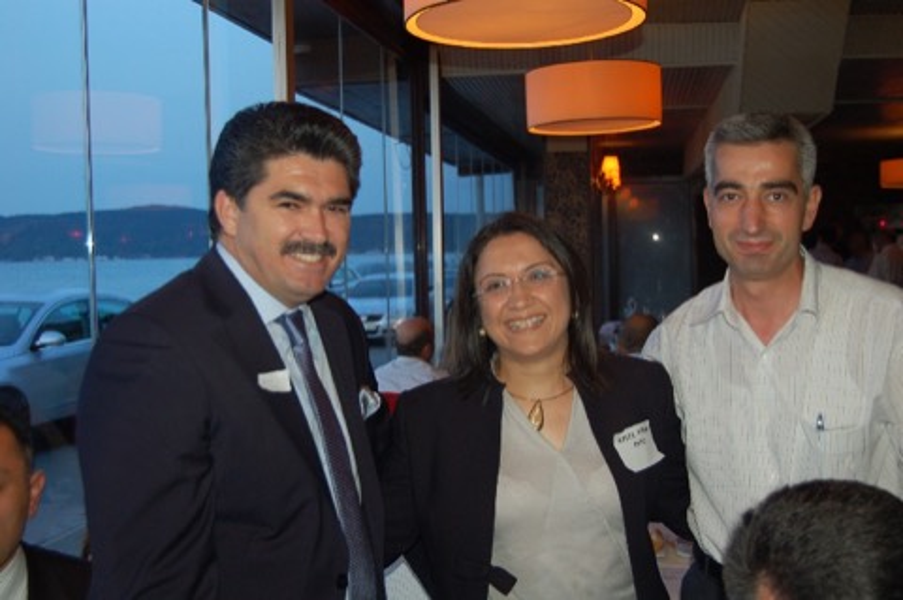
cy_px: 300
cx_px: 452
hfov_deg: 46.4
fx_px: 1052
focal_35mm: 42
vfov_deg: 31.8
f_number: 4.2
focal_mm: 28
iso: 400
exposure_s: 1/60
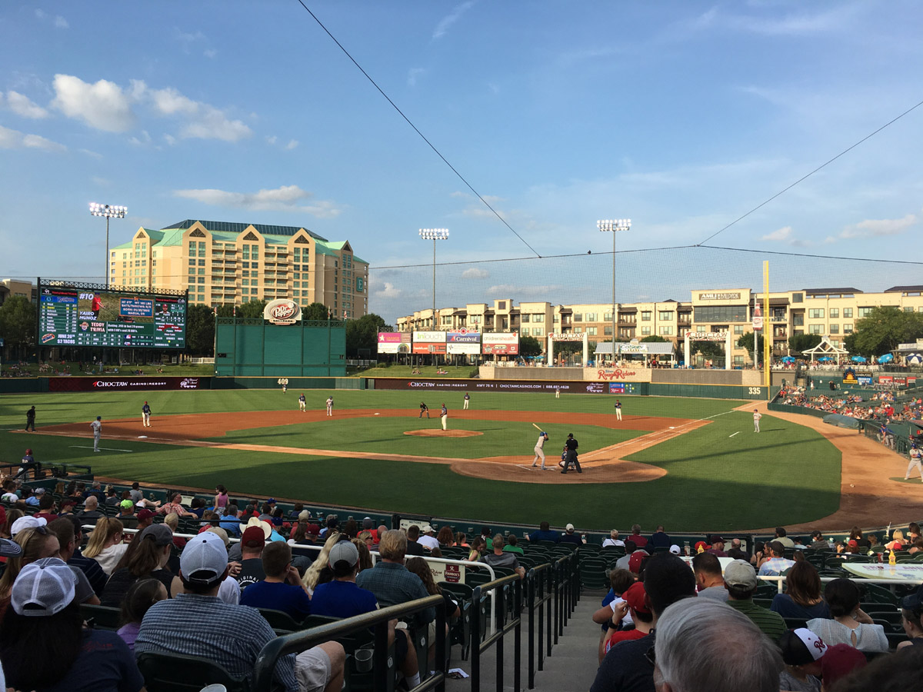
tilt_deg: +2.9
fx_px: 773
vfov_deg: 48.2
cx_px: 462
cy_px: 346
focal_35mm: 29
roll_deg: -0.2
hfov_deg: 61.7
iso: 25
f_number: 2.2
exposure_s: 1/962
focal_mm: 4.15
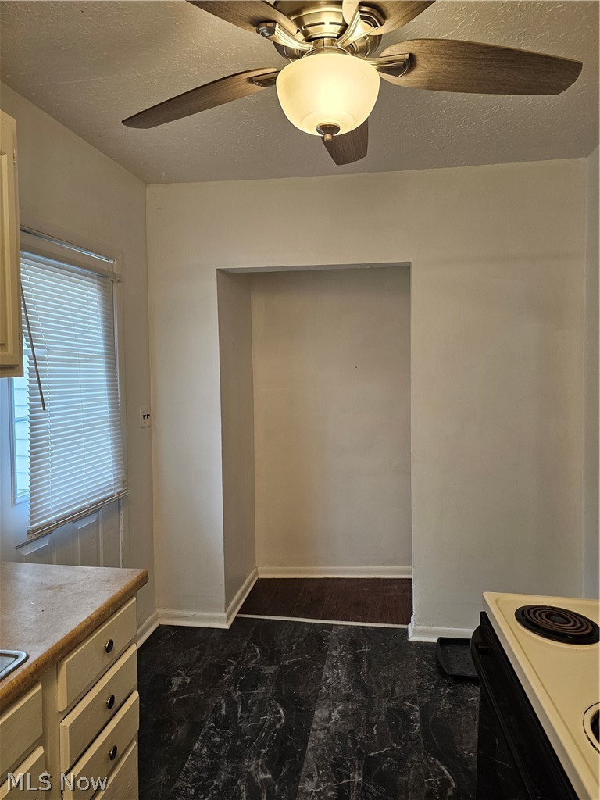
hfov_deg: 58.9
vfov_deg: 73.9
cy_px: 400
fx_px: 532
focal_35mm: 23
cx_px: 300
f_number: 1.7
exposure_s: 1/120
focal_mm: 6.3
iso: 250
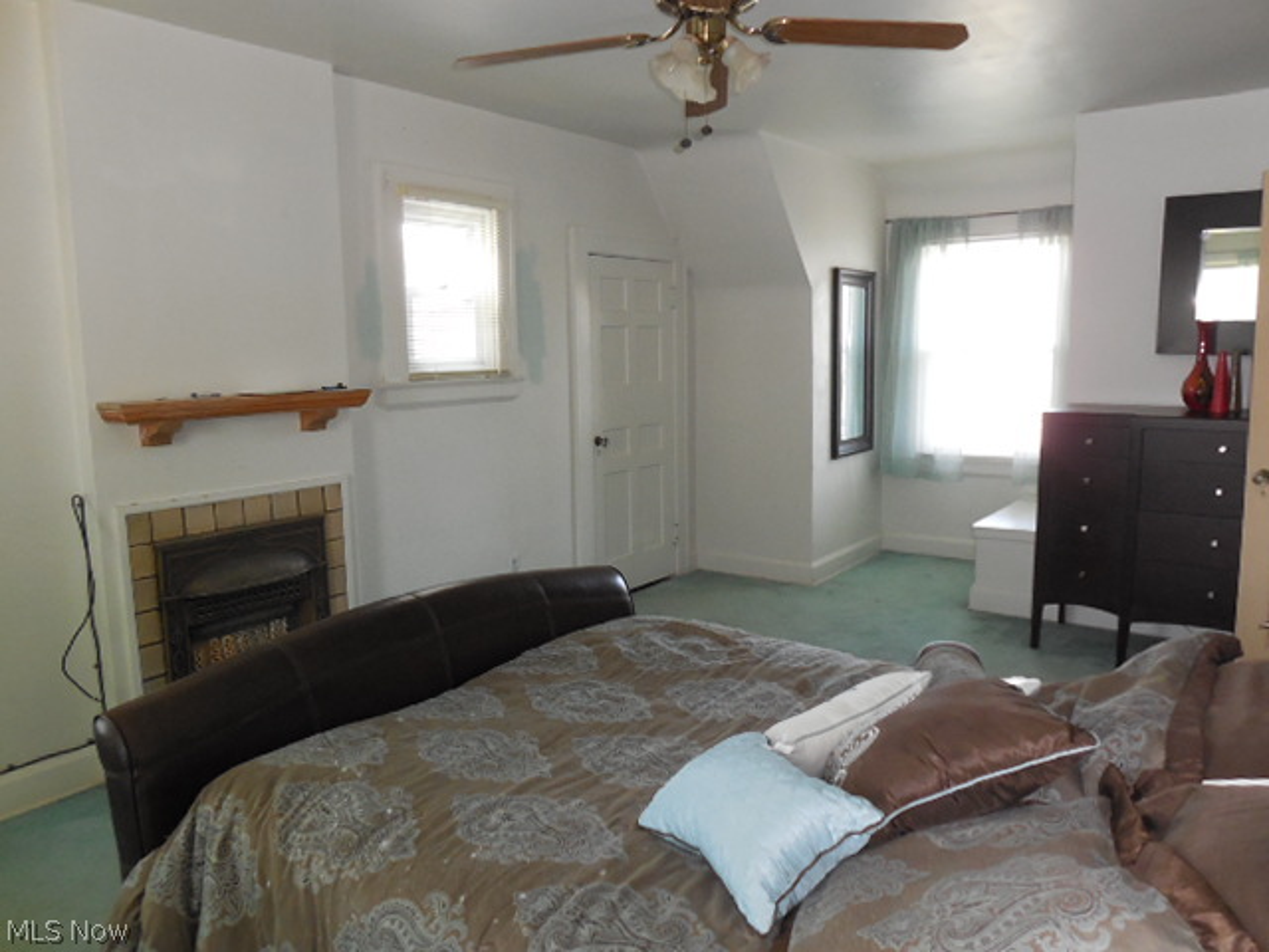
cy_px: 476
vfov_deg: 53.1
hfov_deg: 67.3
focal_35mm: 26
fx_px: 953
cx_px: 634
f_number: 3.5
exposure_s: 1/25
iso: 500
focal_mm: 4.6
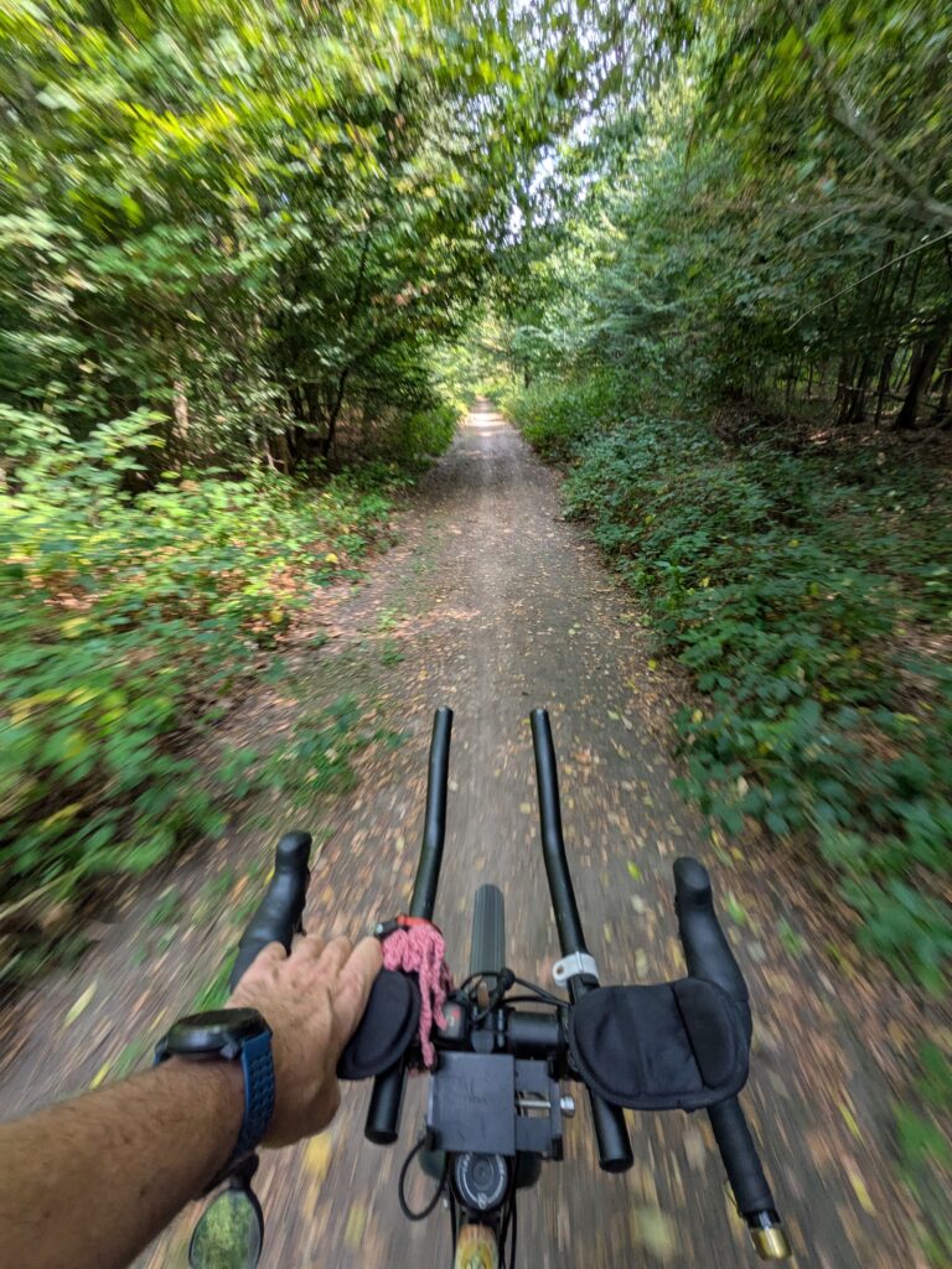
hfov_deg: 85.7
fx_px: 513
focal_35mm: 14
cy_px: 634
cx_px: 476
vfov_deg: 102.1
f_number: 2.2
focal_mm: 1.83
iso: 40
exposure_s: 1/117
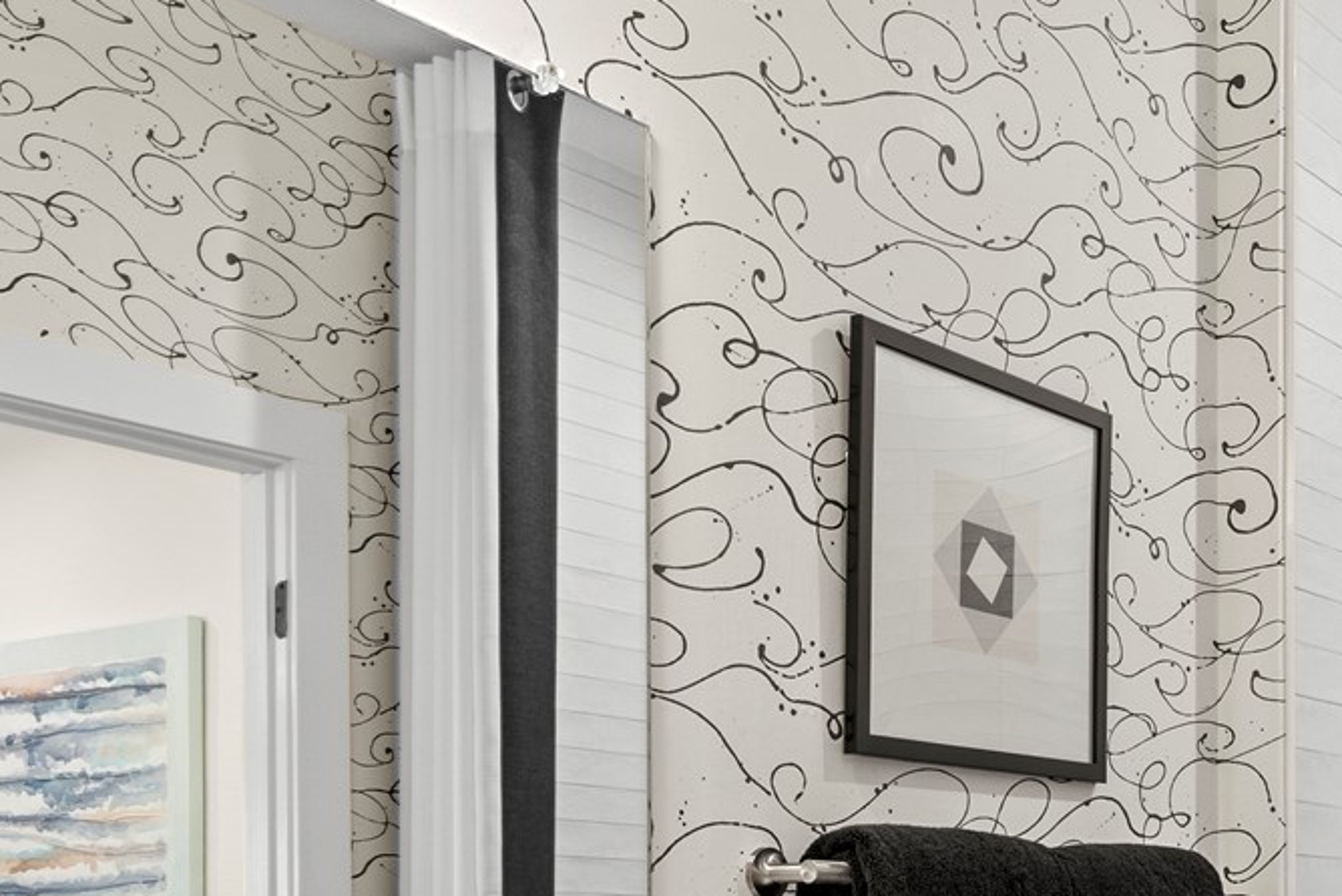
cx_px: 1282
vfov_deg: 24.6
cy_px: 934
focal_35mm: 52
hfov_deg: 35.2
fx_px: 1939
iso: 250
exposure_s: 1
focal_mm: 16
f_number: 9
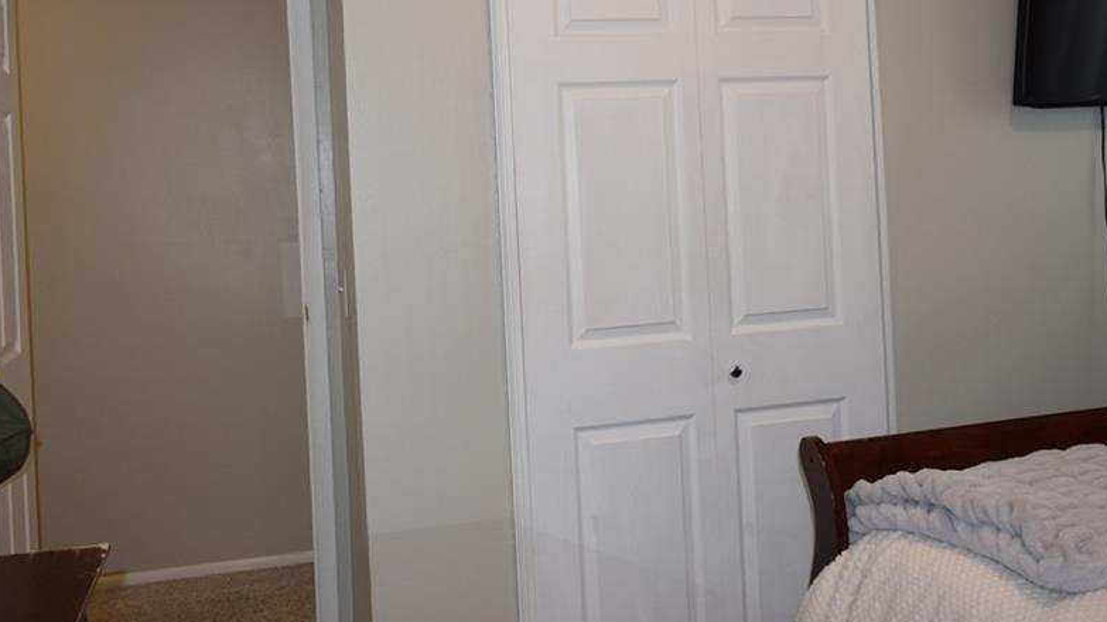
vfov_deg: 31.5
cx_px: 571
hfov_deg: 54.0
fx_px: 1086
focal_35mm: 37
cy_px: 164
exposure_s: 1/100
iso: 800
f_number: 5
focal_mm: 18
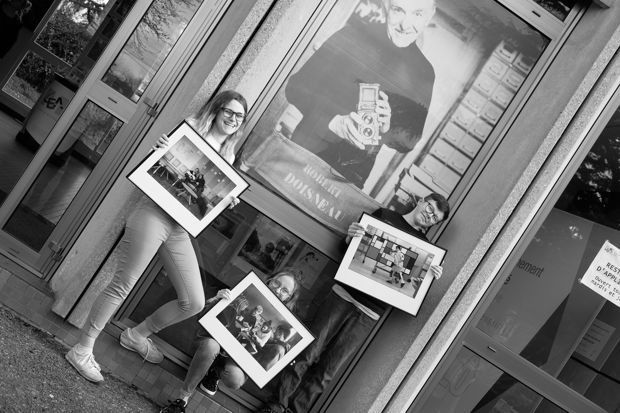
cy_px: 206
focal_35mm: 53
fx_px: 913
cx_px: 310
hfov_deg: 37.5
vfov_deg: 25.5
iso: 200
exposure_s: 1/125
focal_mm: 35
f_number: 5.6
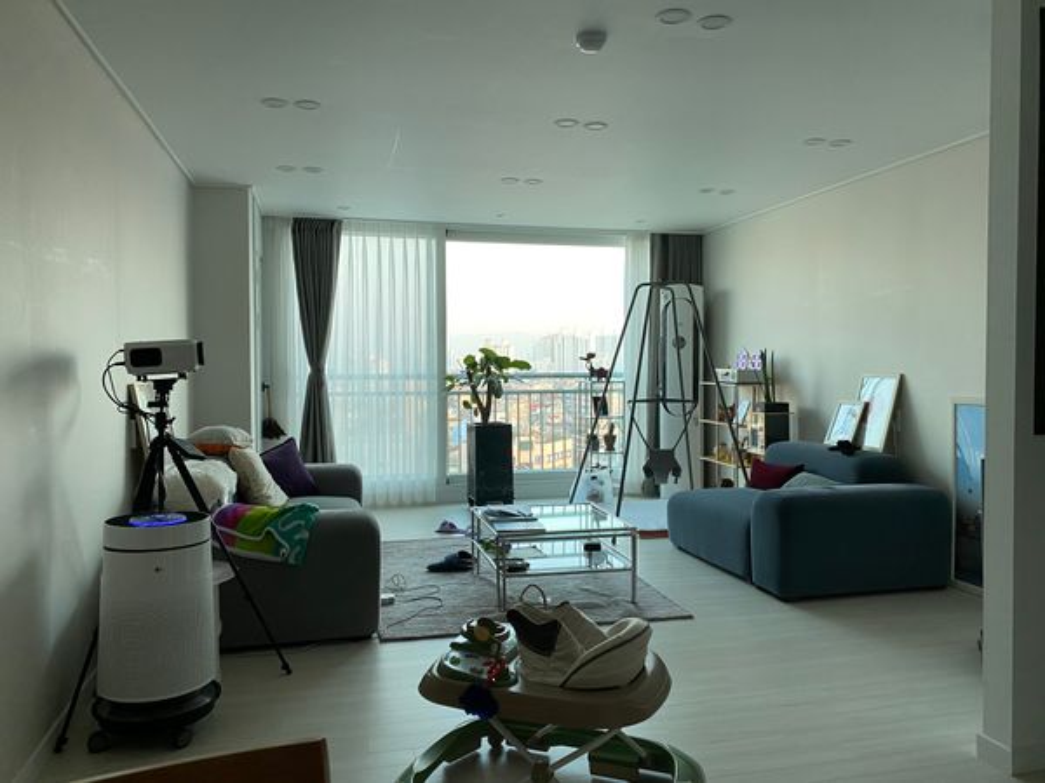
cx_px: 522
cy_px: 392
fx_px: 785
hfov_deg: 67.3
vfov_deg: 53.1
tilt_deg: -2.3
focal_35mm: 26
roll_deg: -0.4
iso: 125
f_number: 1.8
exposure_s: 1/90
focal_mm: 4.25
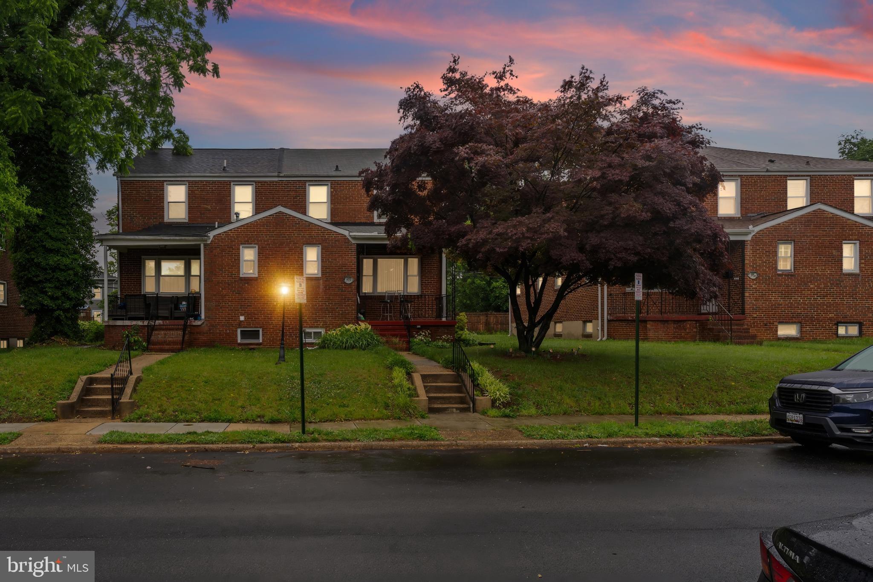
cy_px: 291
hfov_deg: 73.8
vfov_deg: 53.1
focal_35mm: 24
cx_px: 436
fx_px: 582
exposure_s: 1/100
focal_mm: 24
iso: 320
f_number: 8
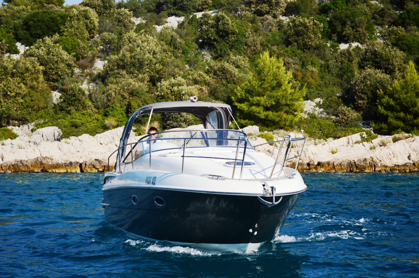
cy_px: 139
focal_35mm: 75
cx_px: 210
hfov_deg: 27.0
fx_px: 872
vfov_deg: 18.2
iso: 200
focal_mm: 50
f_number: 4.8
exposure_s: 1/3200
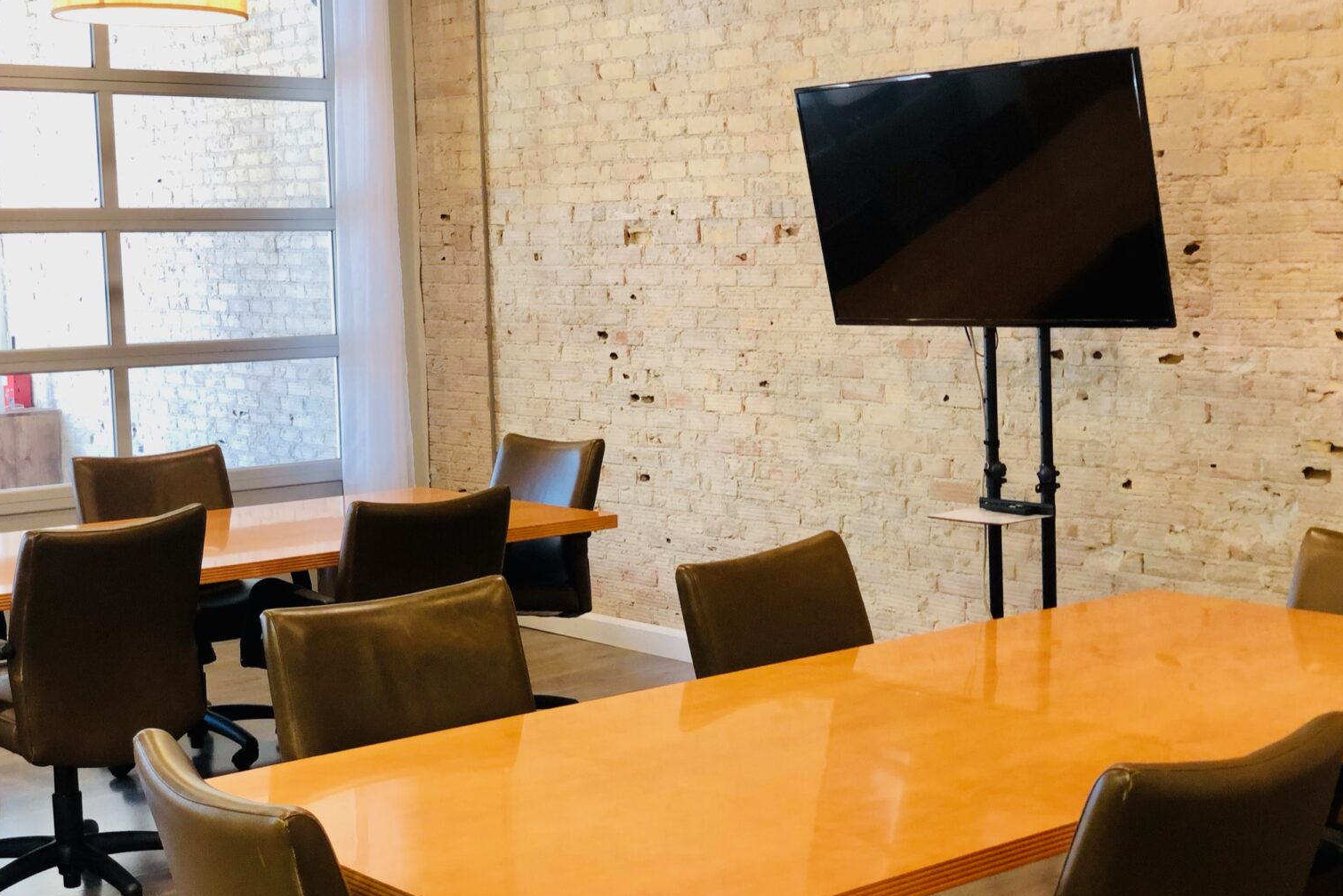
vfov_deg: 24.6
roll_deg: +1.6
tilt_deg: -5.9
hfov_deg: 36.2
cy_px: 500
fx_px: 2052
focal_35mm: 55
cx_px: 673
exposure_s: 1/30
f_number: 2.4
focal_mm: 6
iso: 100
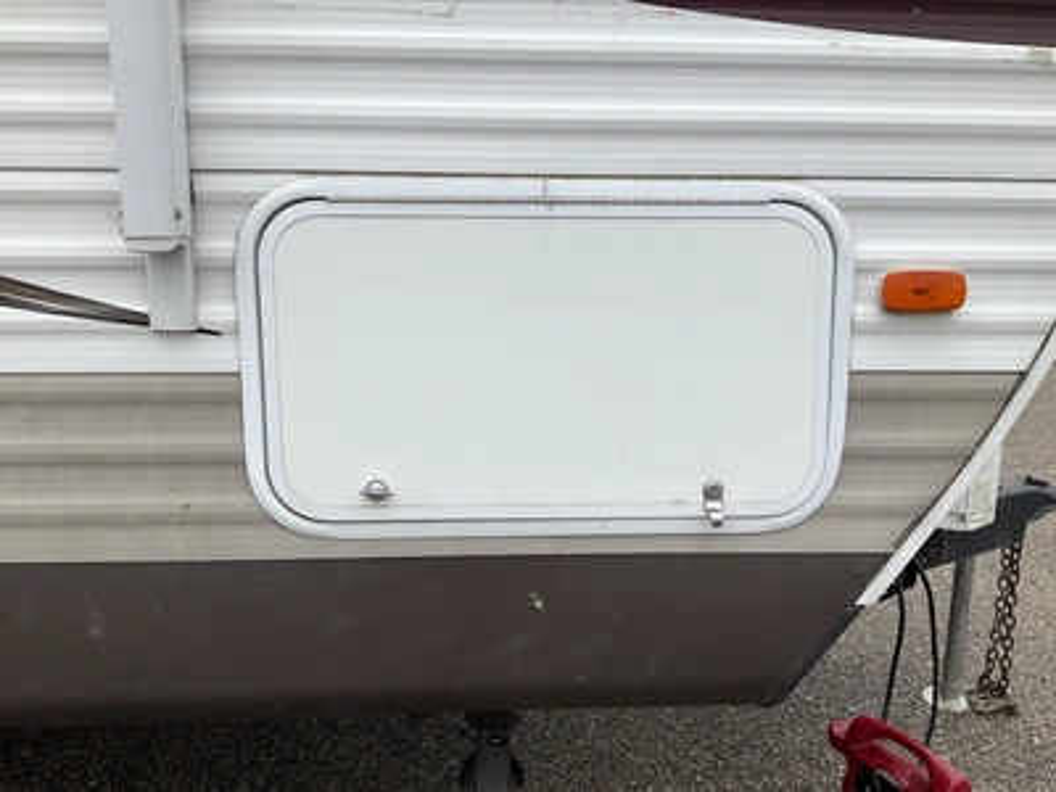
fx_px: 885
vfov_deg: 48.2
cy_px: 396
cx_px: 528
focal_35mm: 29
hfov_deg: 61.7
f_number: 1.8
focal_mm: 3
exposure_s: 1/770
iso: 25
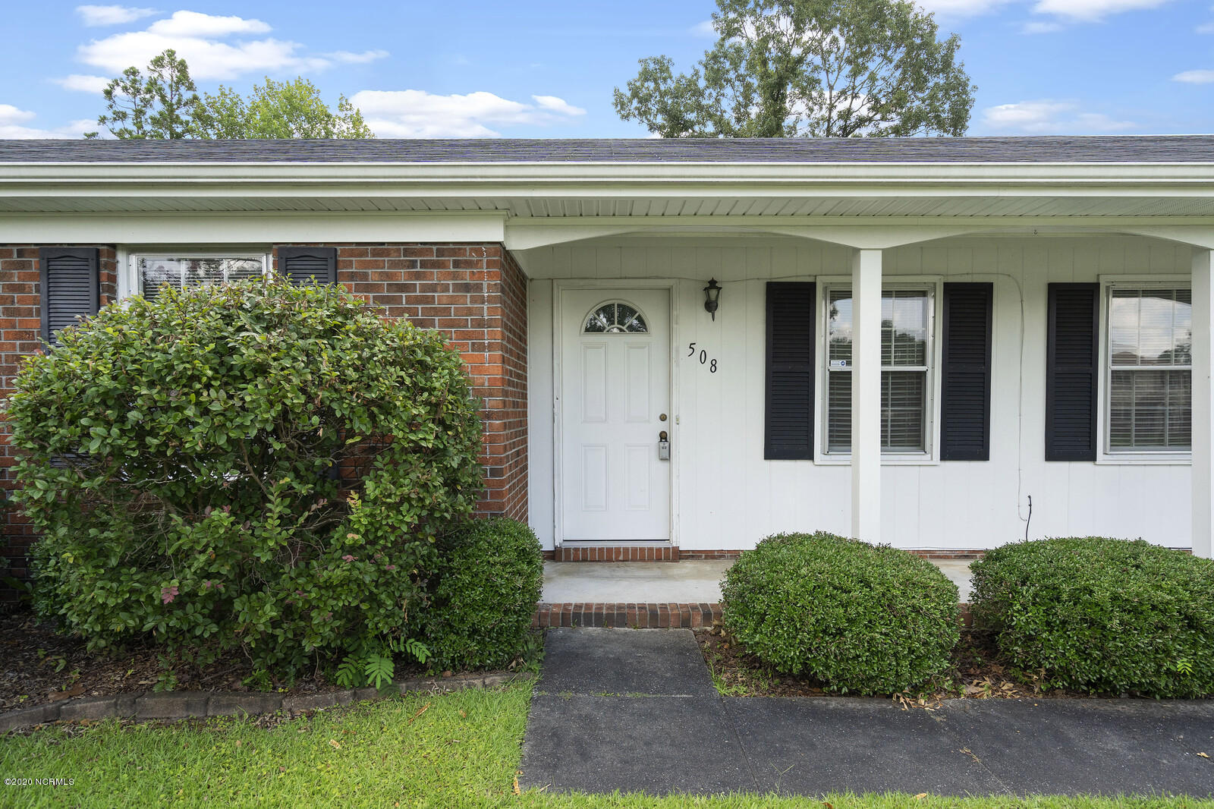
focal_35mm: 19
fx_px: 641
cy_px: 404
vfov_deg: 64.5
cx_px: 607
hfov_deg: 86.9
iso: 640
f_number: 6.3
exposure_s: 1/640
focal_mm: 19
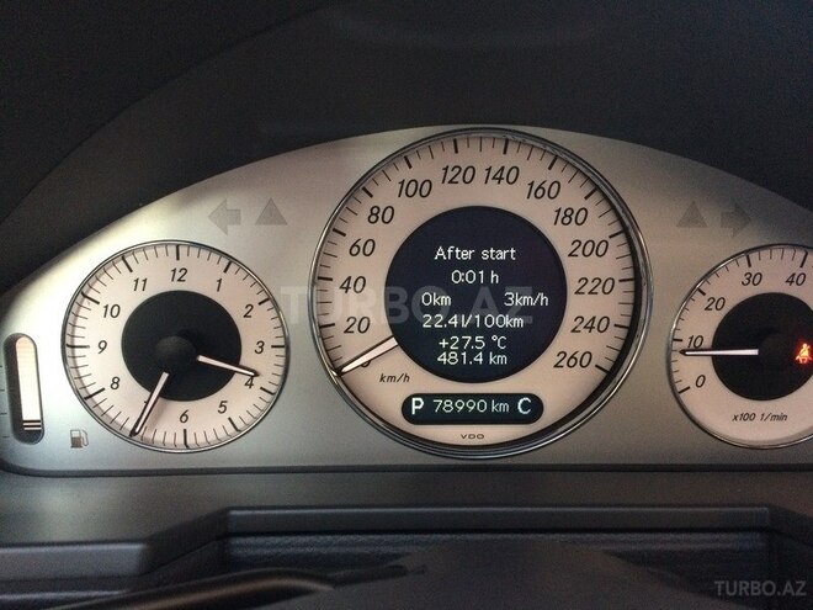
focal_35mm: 29
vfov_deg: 48.2
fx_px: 681
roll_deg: -1.6
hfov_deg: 61.7
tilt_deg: -25.1
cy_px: 305
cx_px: 406
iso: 320
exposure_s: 1/33
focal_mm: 4.15
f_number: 2.2
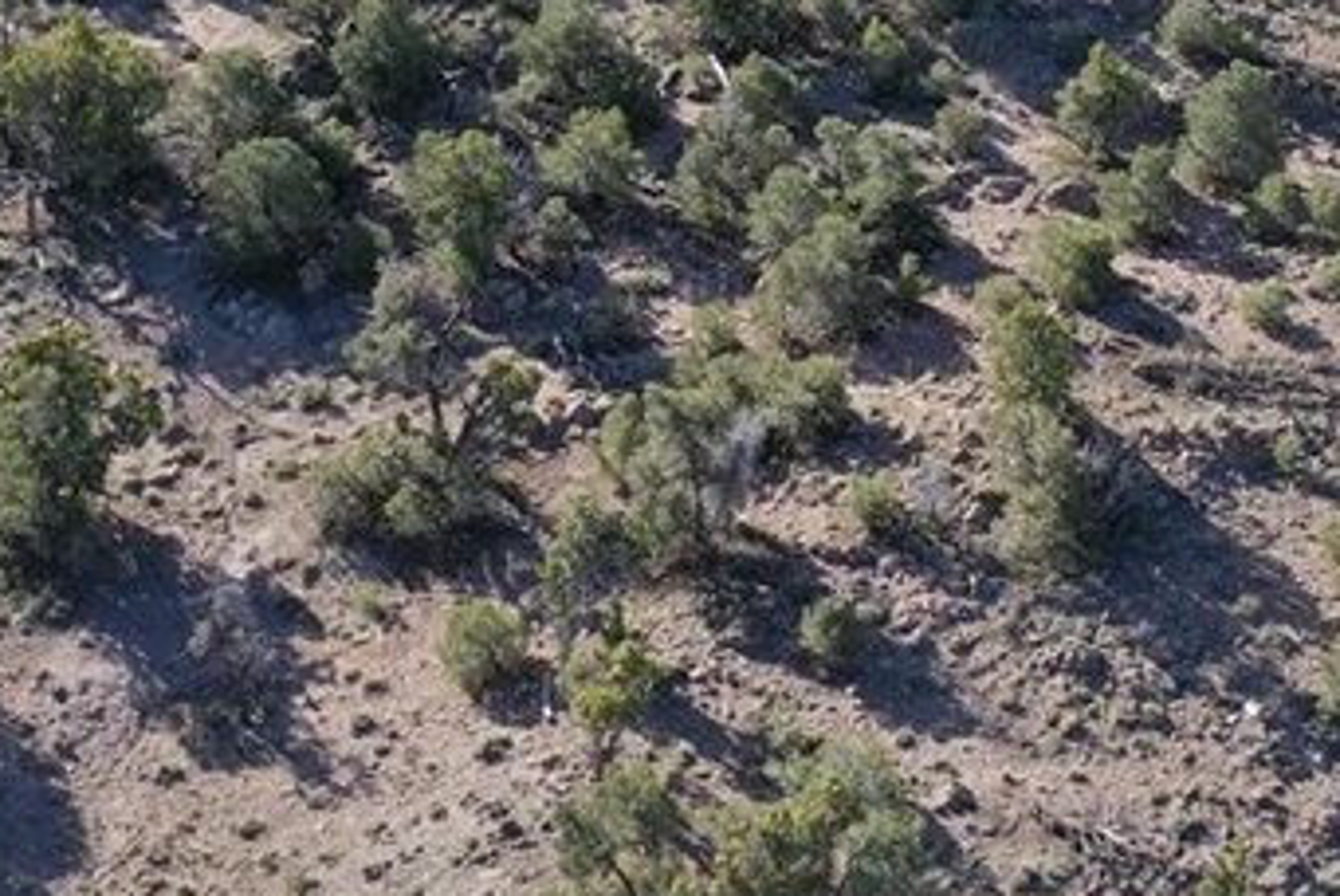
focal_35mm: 84
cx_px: 648
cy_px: -297
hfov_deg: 24.2
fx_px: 3129
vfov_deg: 15.4
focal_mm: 10.26
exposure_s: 1/200
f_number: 2.8
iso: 100
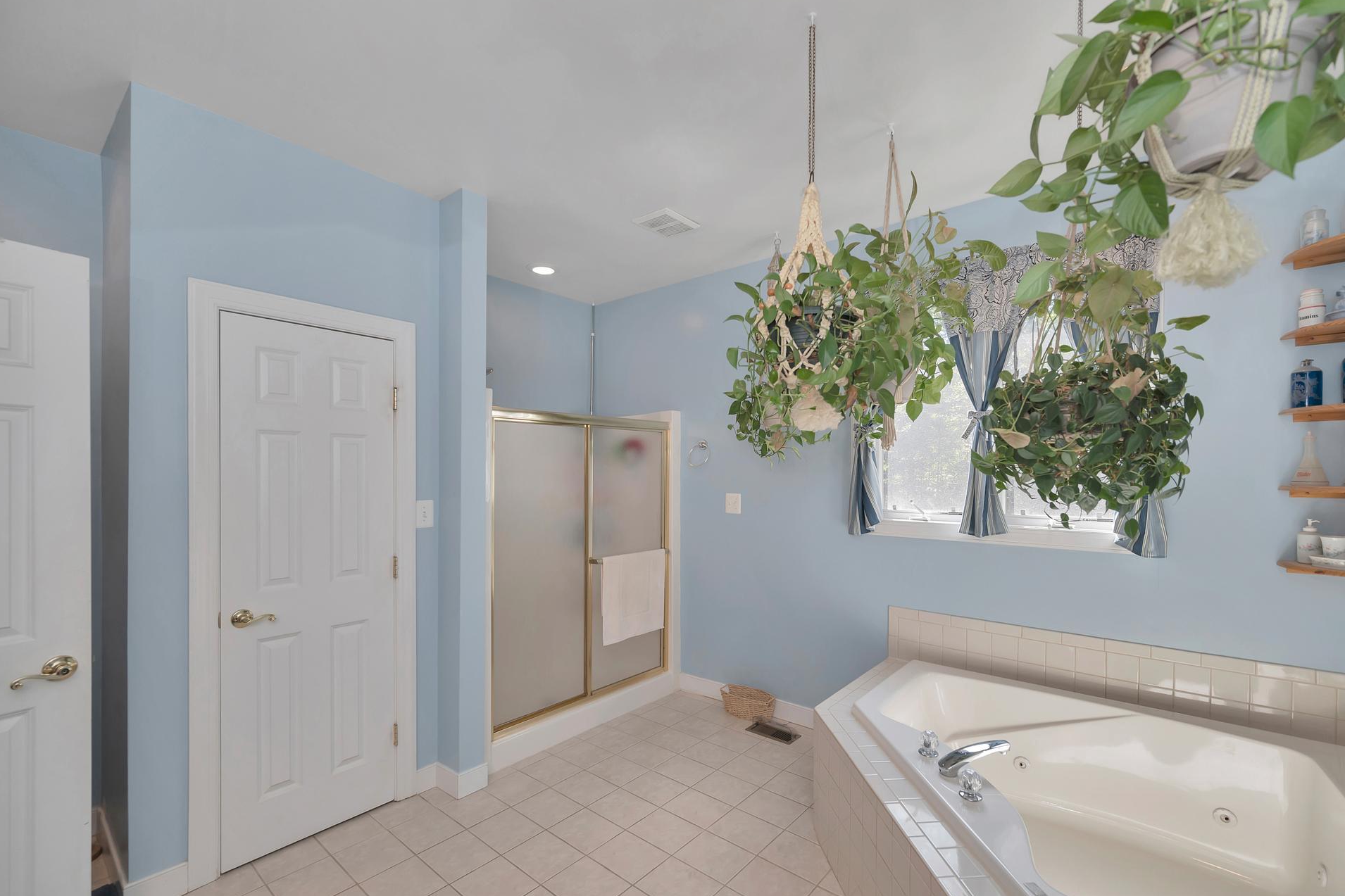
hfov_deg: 100.3
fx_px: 560
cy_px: 470
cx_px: 703
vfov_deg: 77.3
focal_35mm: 15
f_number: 5
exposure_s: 1/100
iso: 200
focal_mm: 14
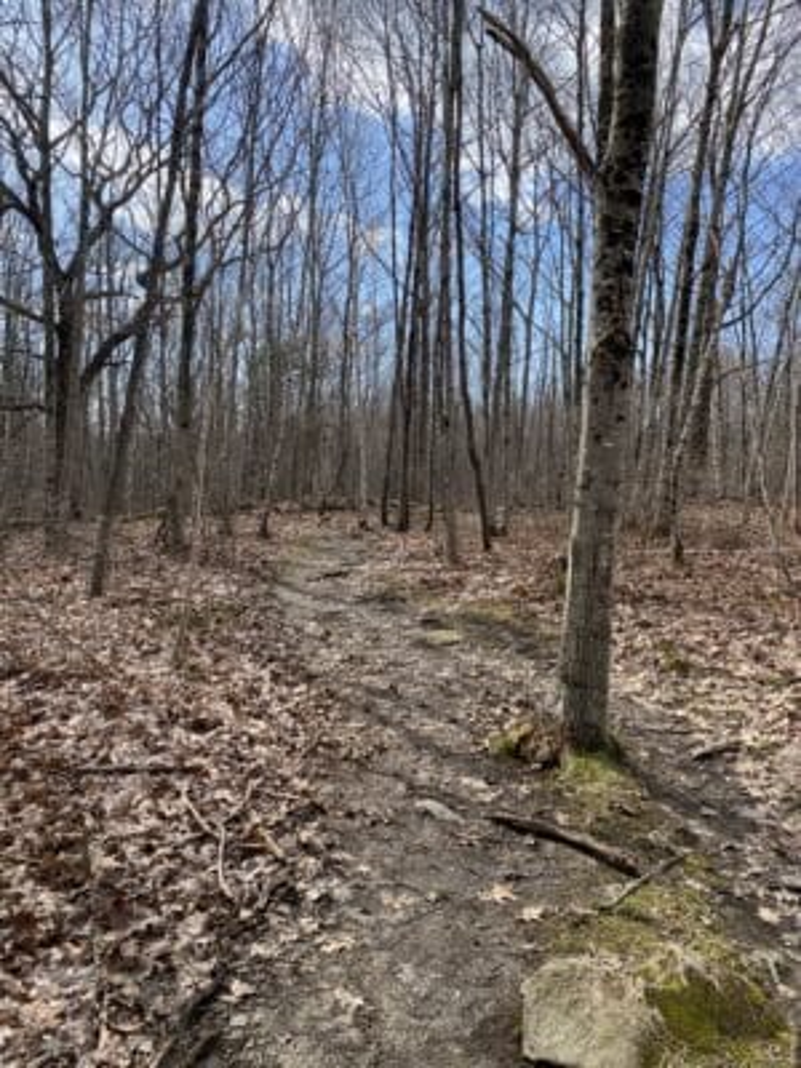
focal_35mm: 26
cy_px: 534
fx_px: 802
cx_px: 400
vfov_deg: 67.3
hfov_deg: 53.1
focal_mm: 4.25
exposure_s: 1/1377
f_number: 1.8
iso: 32
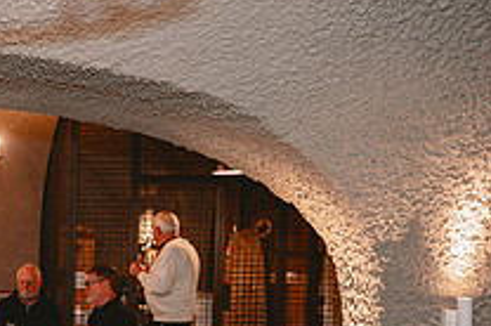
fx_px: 912
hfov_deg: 26.7
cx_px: -99
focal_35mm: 67
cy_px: 288
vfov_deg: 19.9
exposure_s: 1/60
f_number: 4
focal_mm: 24
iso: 2000
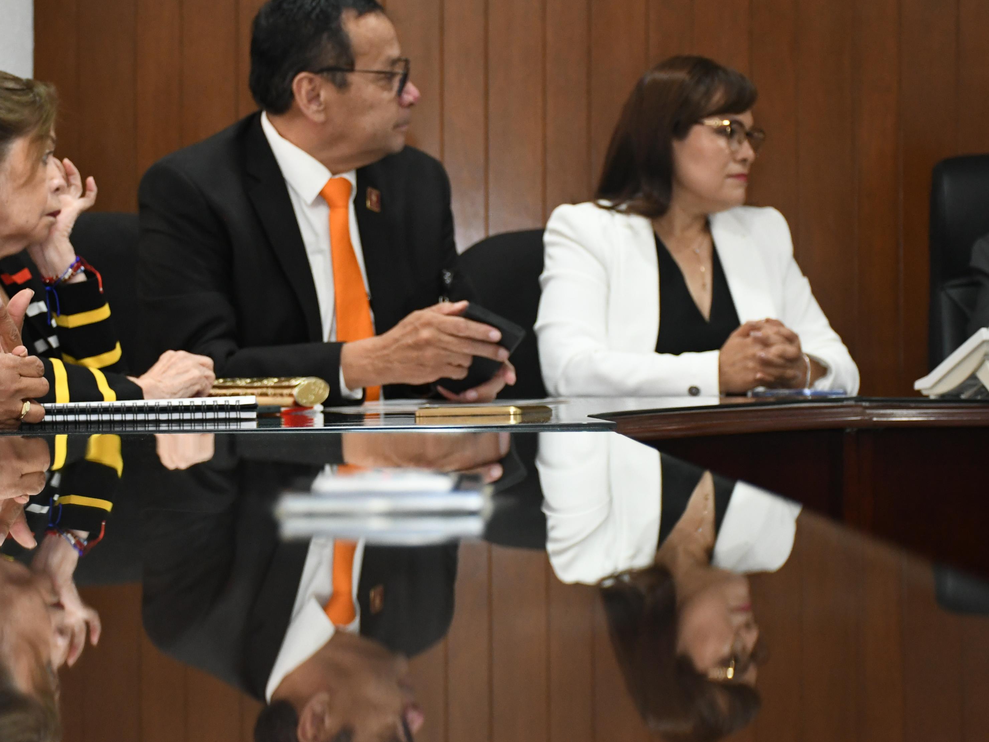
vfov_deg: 16.2
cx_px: 350
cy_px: 347
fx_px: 2600
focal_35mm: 91
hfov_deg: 21.5
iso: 2500
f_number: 4.5
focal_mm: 45
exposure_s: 1/100
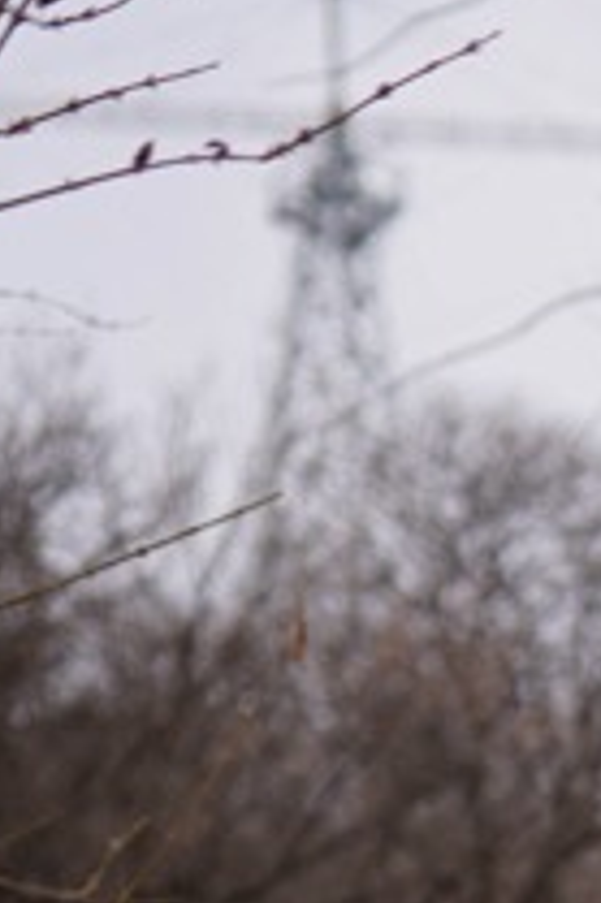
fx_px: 5041
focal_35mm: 201
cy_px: 2562
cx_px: 1345
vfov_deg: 8.7
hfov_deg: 6.5
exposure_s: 1/1250
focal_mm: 35
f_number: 1.4
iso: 100
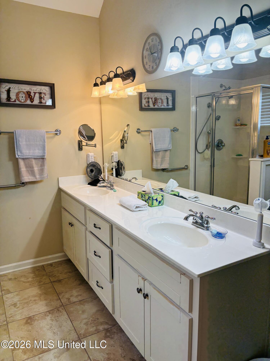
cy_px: 180
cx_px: 135
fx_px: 270
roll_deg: -0.4
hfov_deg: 53.1
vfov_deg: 67.3
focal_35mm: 26
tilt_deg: -9.2
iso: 64
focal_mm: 5.96
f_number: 1.6
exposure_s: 1/141
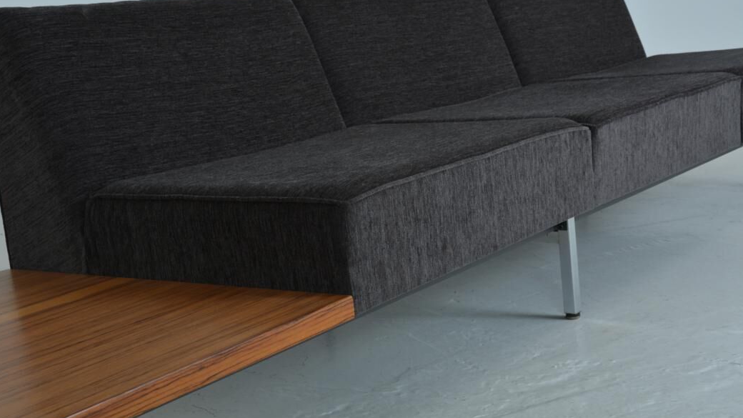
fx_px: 1143
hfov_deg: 36.0
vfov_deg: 20.7
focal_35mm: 58
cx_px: 334
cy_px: 221
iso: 320
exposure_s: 1/160
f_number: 8
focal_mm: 32
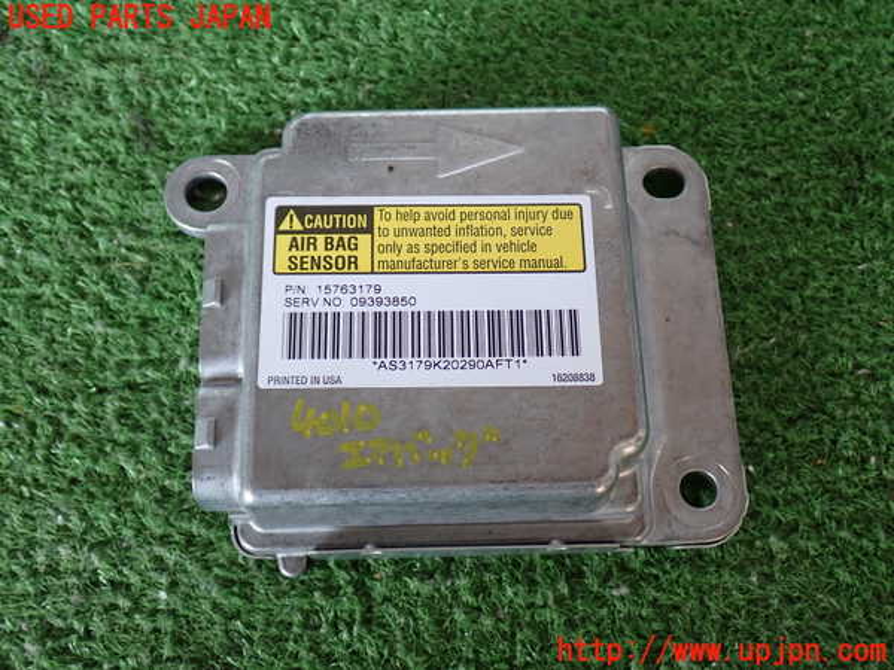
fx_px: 1059
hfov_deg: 45.8
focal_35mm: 41
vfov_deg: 35.1
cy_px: 335
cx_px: 447
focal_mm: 7.31
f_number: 2.8
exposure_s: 1/60
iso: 200
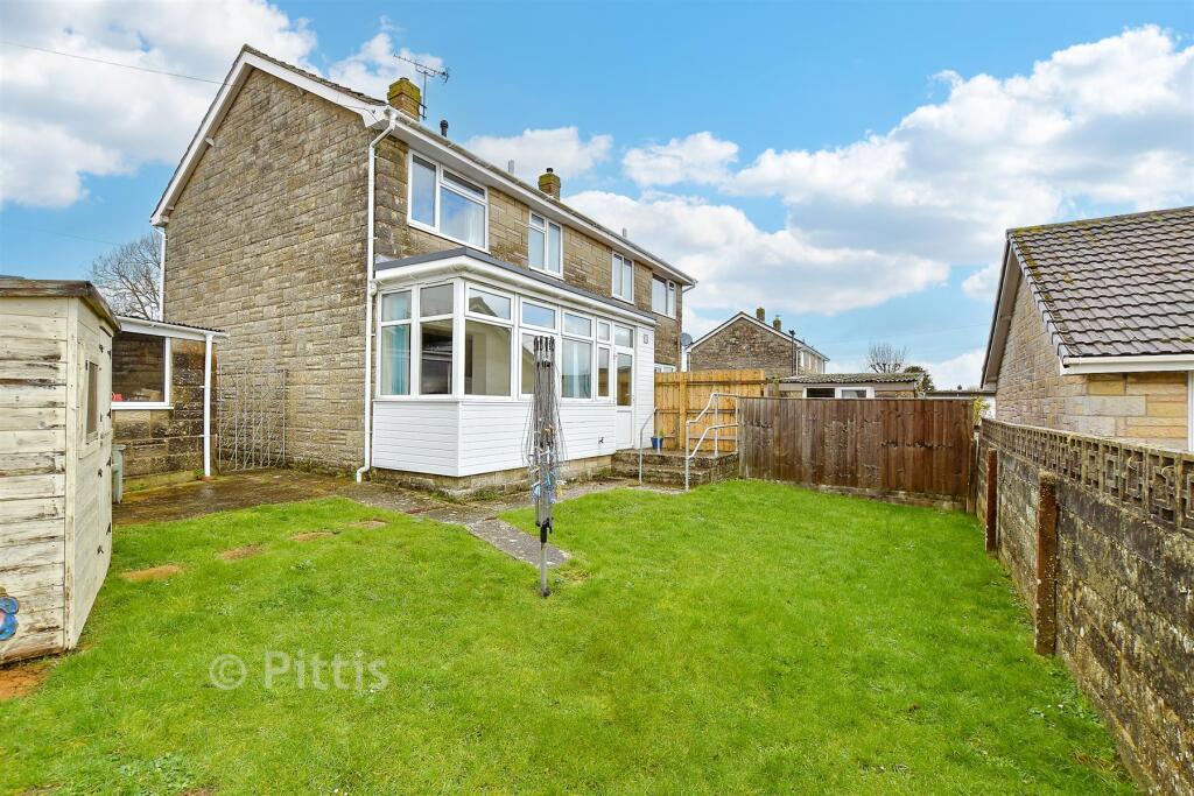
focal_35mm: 15
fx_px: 498
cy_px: 398
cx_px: 597
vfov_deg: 77.3
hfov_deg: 100.4
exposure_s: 1/80
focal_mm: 10
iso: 160
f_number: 8
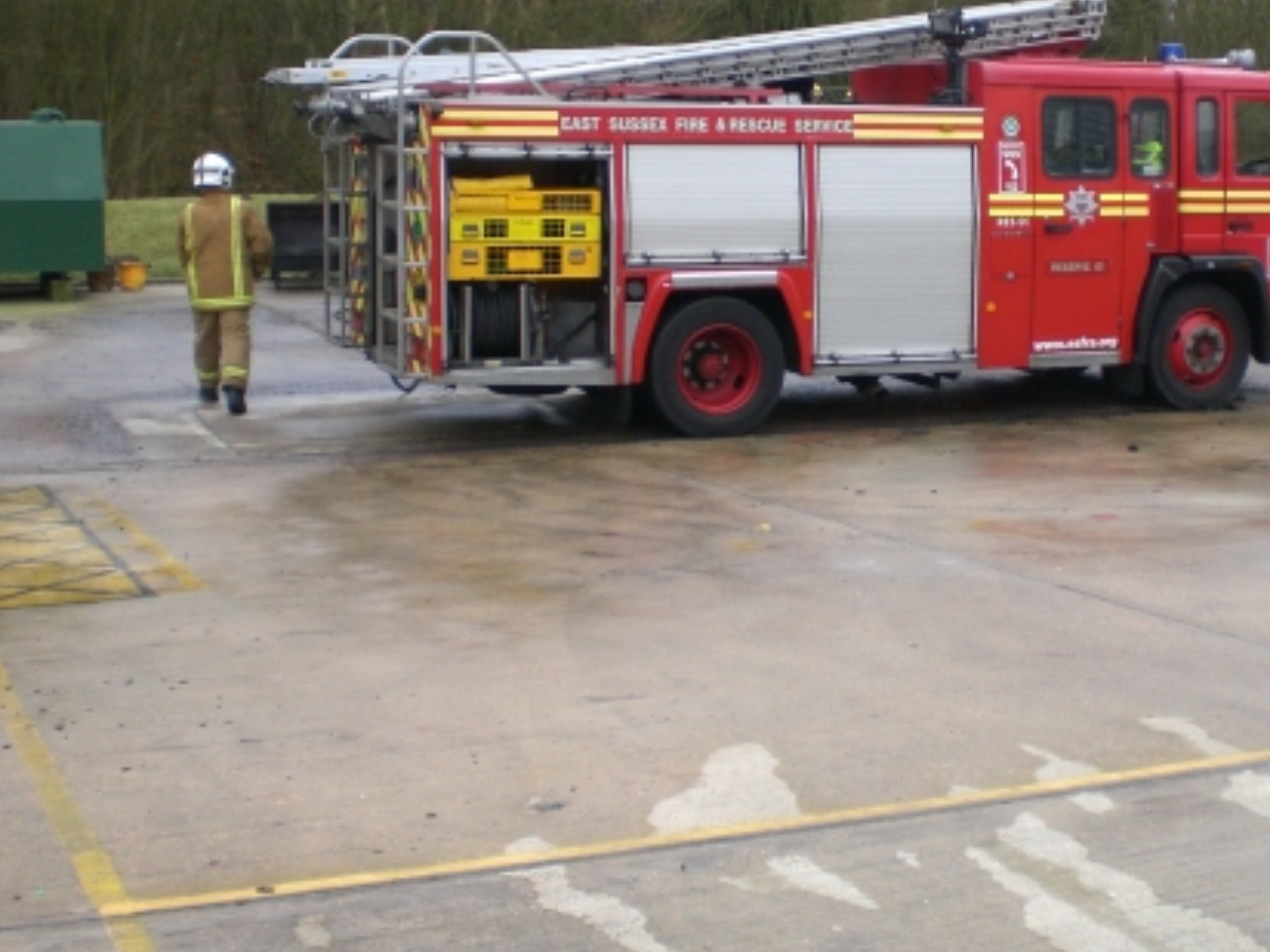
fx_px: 2165
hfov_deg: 32.5
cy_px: 293
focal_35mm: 59
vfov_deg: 24.7
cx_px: 820
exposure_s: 1/250
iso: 100
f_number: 3.1
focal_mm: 6.3
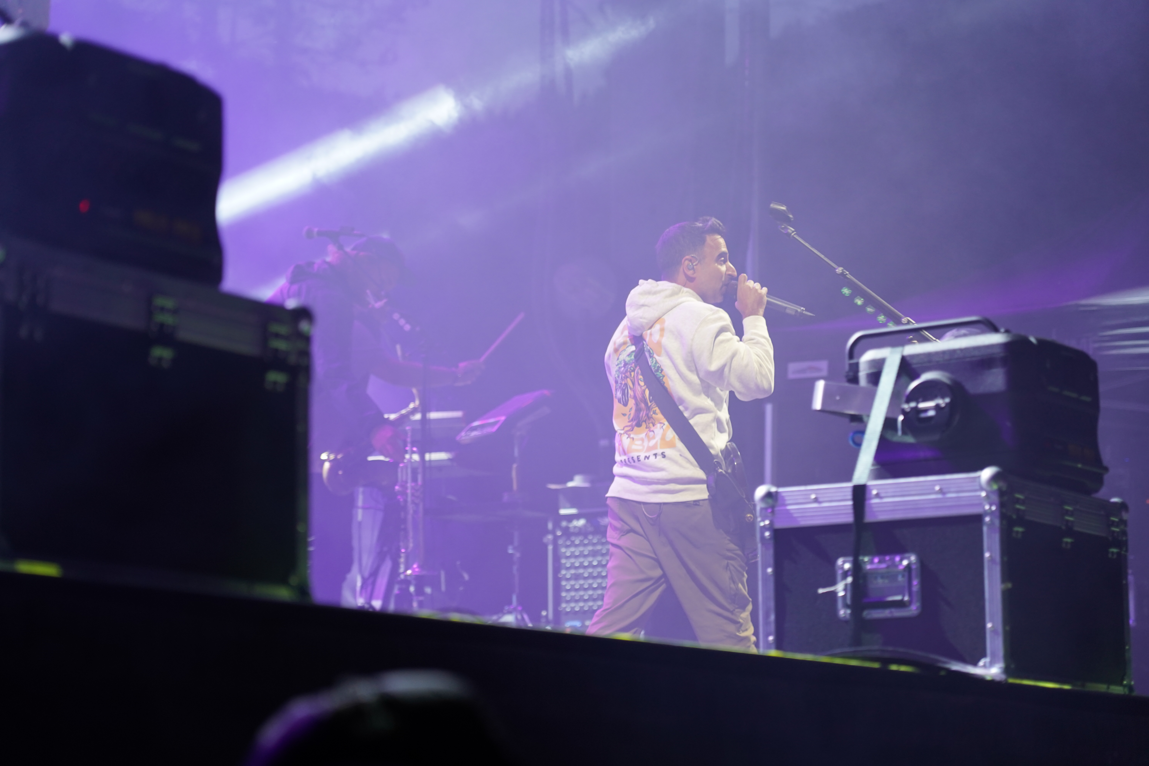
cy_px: 383
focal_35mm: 105
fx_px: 3351
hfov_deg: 19.5
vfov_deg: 13.0
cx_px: 574
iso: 1000
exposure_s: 1/160
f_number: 4
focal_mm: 105
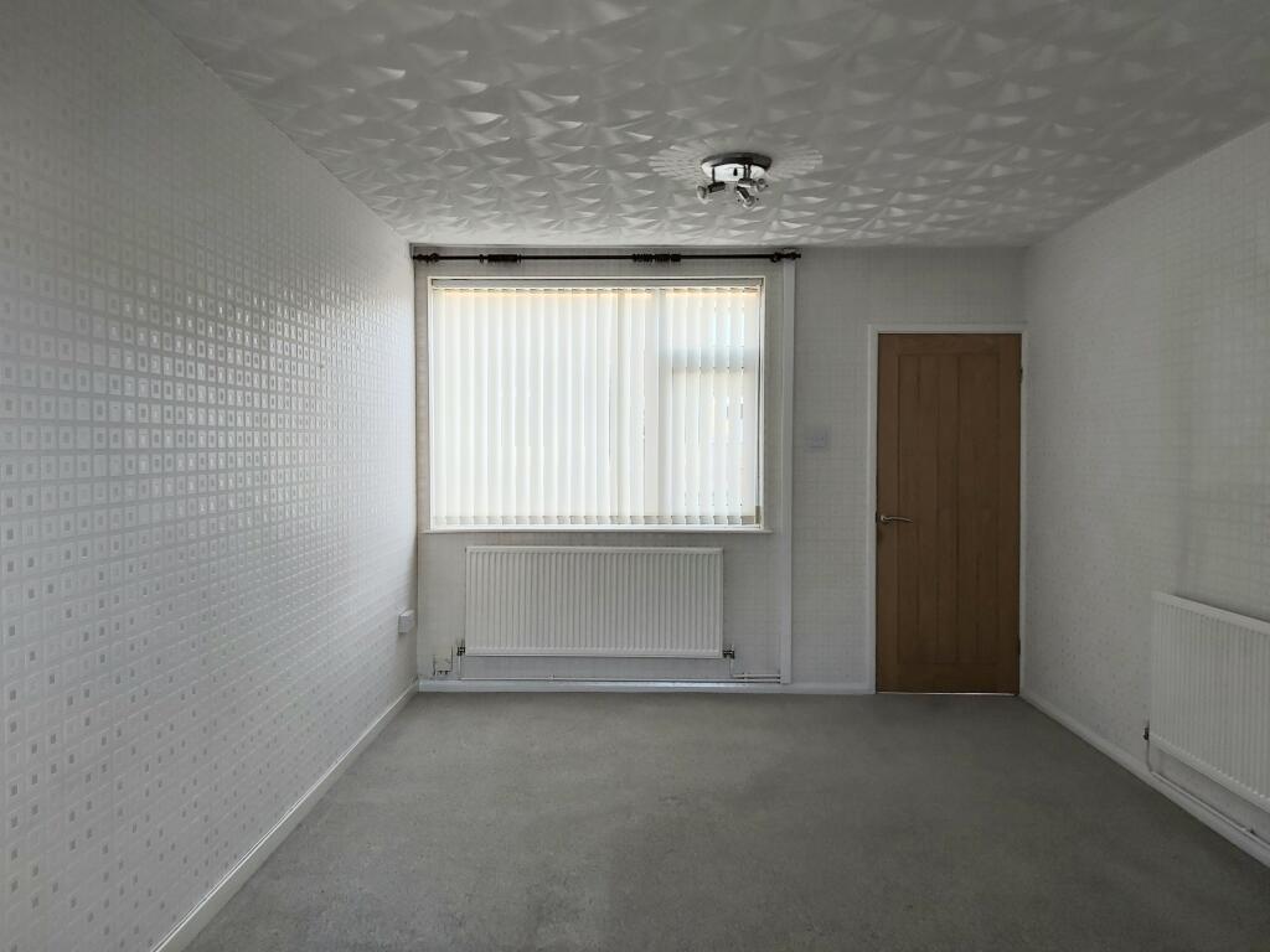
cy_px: 476
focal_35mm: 26
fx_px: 954
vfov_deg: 53.1
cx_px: 635
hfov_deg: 67.3
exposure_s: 1/100
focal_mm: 3.92
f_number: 1.7
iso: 64
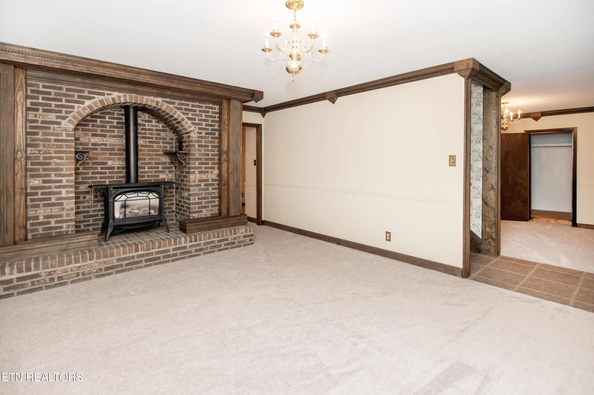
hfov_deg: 93.3
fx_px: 280
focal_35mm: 17
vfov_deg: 70.4
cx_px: 297
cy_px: 198
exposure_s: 1/125
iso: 640
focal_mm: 17
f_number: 4
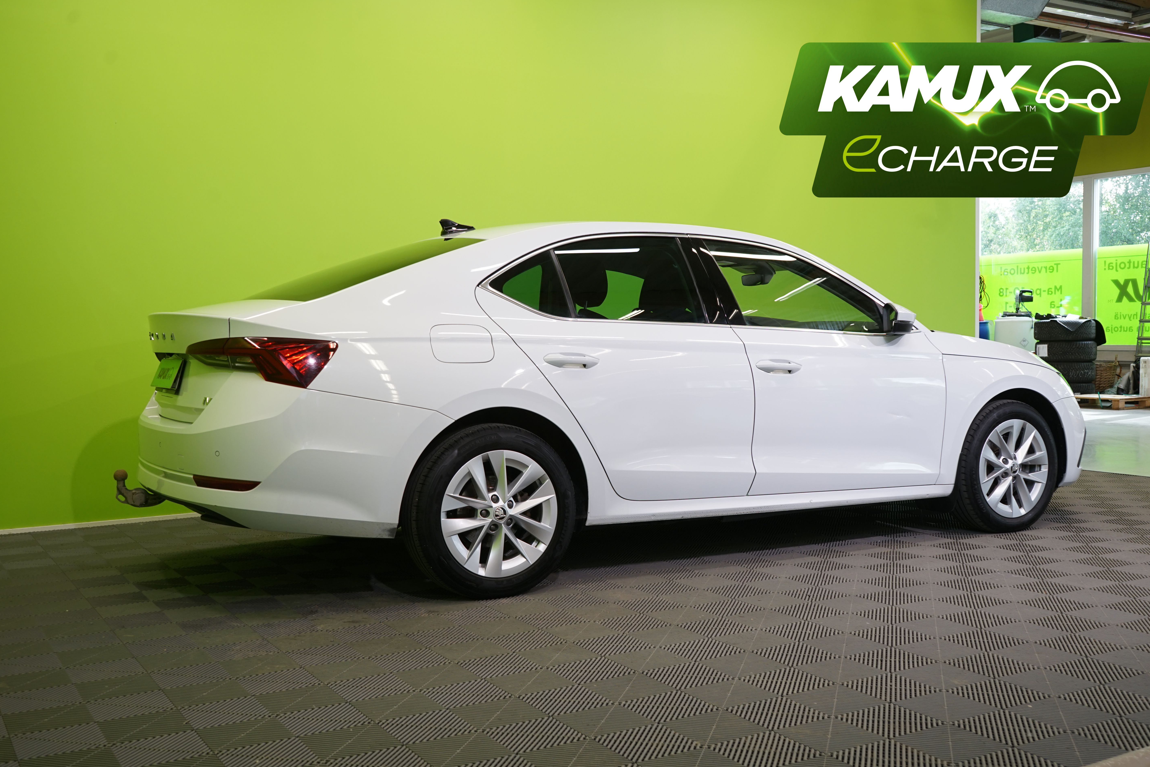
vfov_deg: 35.9
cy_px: 404
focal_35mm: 37
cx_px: 603
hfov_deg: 51.9
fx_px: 1182
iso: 400
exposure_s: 1/30
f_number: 6.3
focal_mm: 35
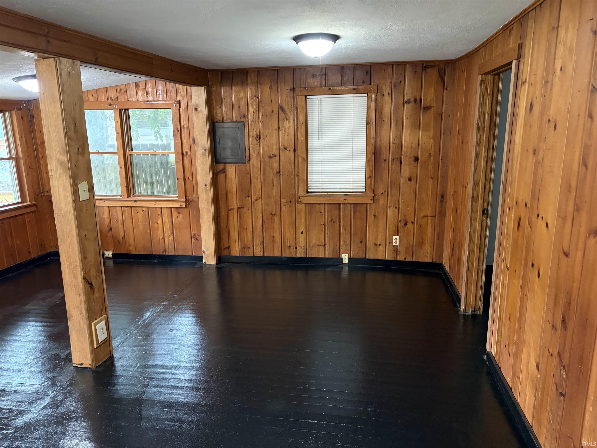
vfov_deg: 53.1
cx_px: 298
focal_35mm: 26
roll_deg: +2.1
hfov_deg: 67.3
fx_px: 448
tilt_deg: -11.5
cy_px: 224
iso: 500
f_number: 1.6
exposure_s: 1/60
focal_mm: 5.96
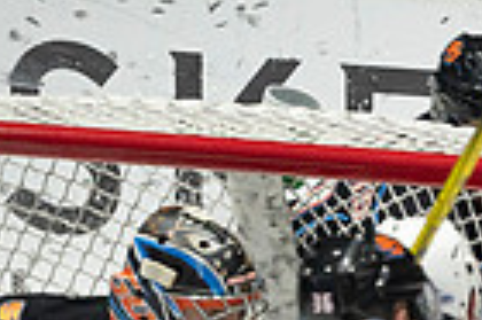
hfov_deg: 0.7
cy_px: 471
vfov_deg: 0.5
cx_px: 666
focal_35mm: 2947
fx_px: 39411
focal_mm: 600
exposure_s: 1/640
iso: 1600
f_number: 4
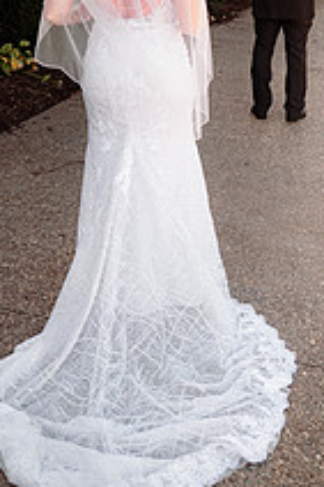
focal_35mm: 51
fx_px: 690
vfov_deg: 35.2
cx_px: 241
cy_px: 0
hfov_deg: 26.1
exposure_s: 1/400
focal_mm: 24
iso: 160
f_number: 2.8
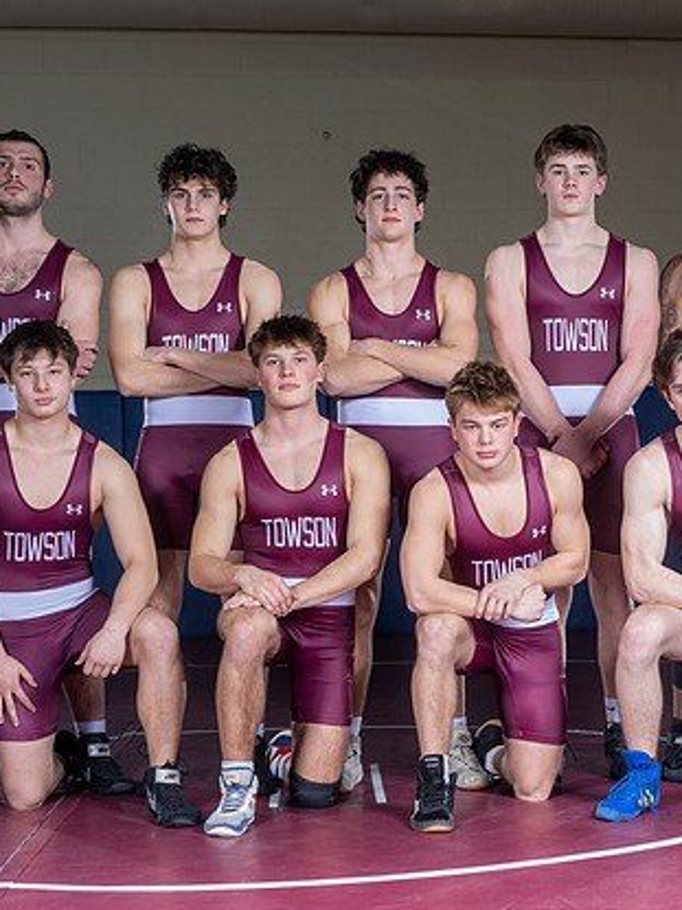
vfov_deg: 25.9
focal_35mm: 75
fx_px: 1971
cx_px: 556
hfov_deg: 19.4
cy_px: 585
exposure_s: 1/200
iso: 125
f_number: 4
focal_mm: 32
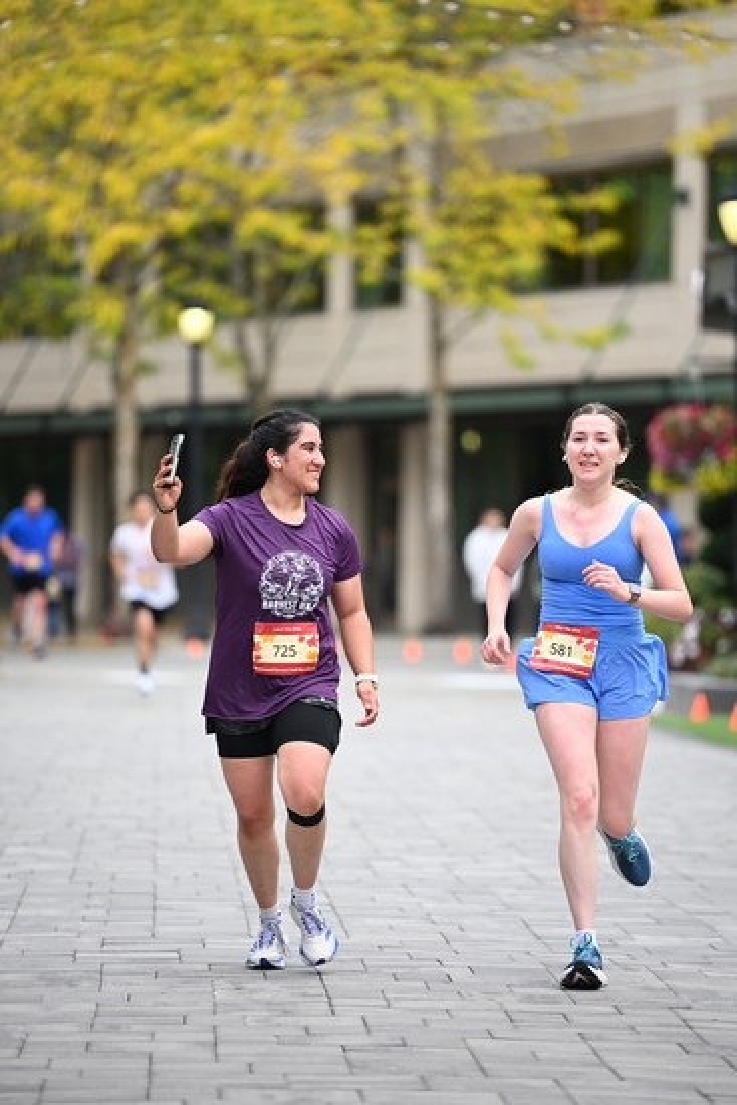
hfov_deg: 7.4
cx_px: 368
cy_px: 552
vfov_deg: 11.1
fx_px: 5677
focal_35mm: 185
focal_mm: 185
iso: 640
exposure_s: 1/2000
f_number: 2.8
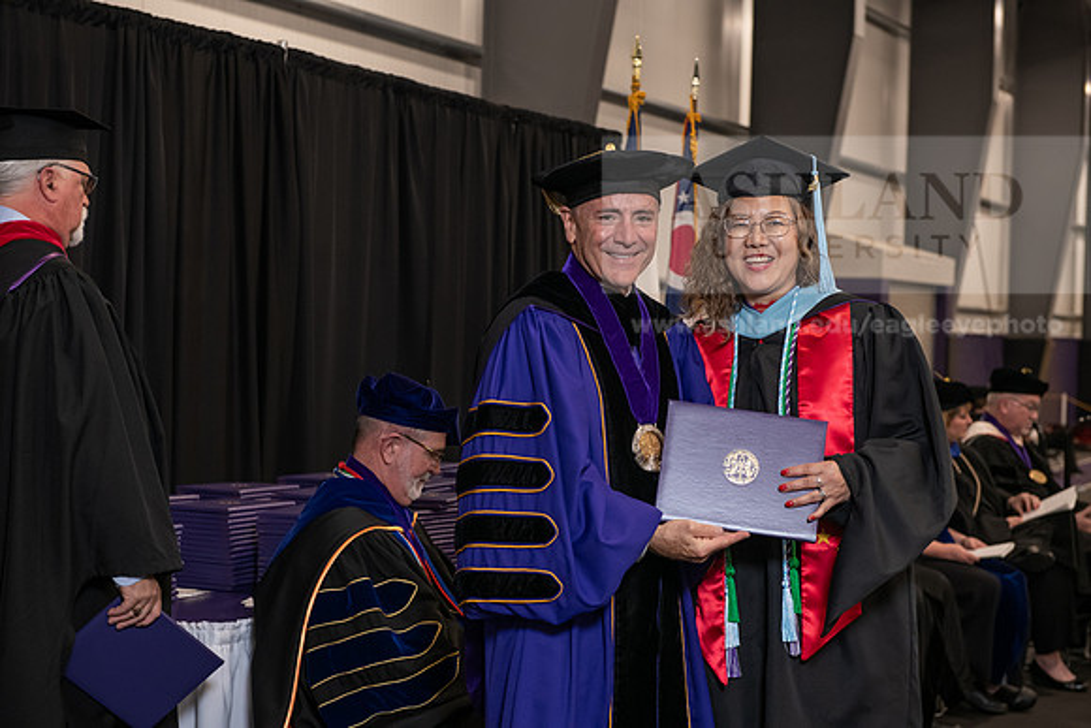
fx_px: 2001
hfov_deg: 30.5
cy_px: 364
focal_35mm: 66
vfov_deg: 20.6
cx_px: 546
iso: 2000
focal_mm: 66
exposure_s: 1/125
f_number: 5
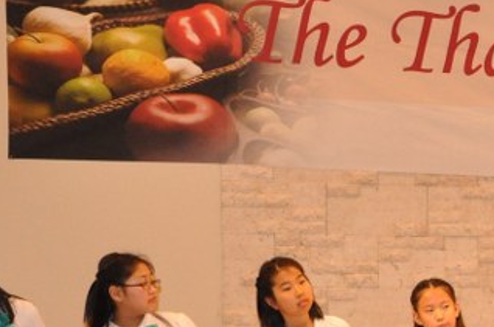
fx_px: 2247
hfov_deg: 12.2
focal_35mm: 164
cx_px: 642
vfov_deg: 8.3
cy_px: 372
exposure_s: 1/60
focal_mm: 34
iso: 1600
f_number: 5
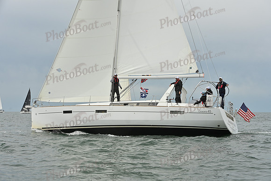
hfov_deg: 28.8
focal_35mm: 70
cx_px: 136
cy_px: 90
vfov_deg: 19.5
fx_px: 527
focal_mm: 70
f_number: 8
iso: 320
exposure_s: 1/2000
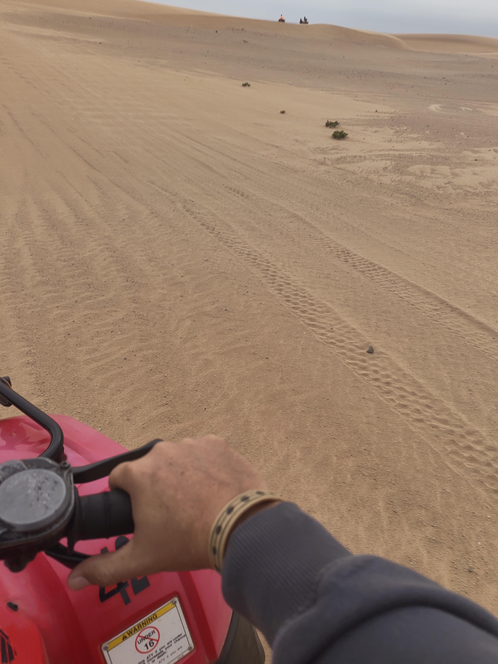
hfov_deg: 56.8
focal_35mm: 24
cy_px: 332
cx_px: 249
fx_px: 460
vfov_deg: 71.6
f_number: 1.88
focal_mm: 5.56
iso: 50
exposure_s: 1/689
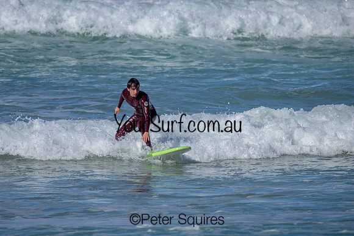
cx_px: 130
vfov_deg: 1.3
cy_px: 127
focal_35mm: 1099
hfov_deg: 1.9
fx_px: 10809
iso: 180
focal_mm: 800
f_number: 6.3
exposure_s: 1/2000
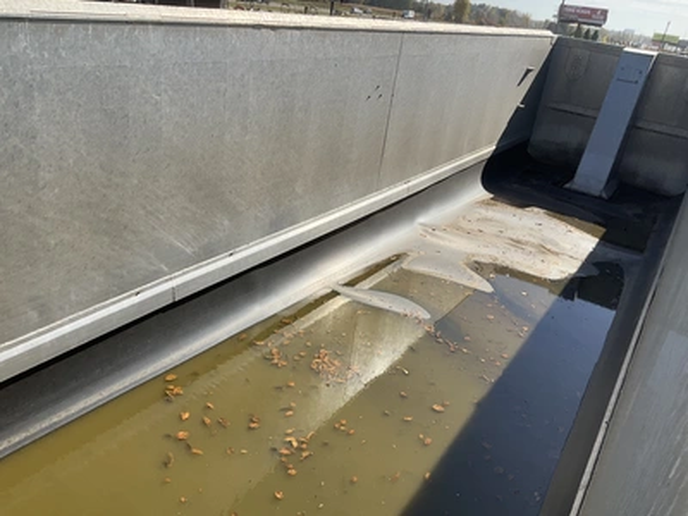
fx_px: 576
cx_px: 344
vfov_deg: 48.2
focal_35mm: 29
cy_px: 258
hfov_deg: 61.7
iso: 25
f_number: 1.8
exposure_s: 1/1786
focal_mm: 3
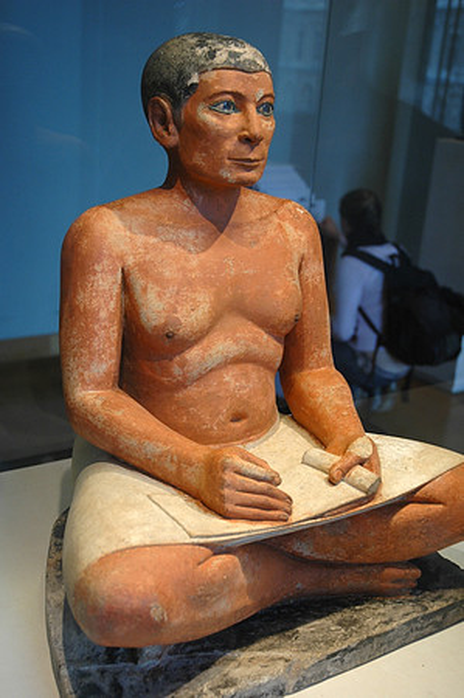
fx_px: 901
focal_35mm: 46
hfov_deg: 28.9
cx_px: 232
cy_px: 349
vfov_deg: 42.4
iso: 400
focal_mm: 31
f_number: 4
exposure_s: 1/40
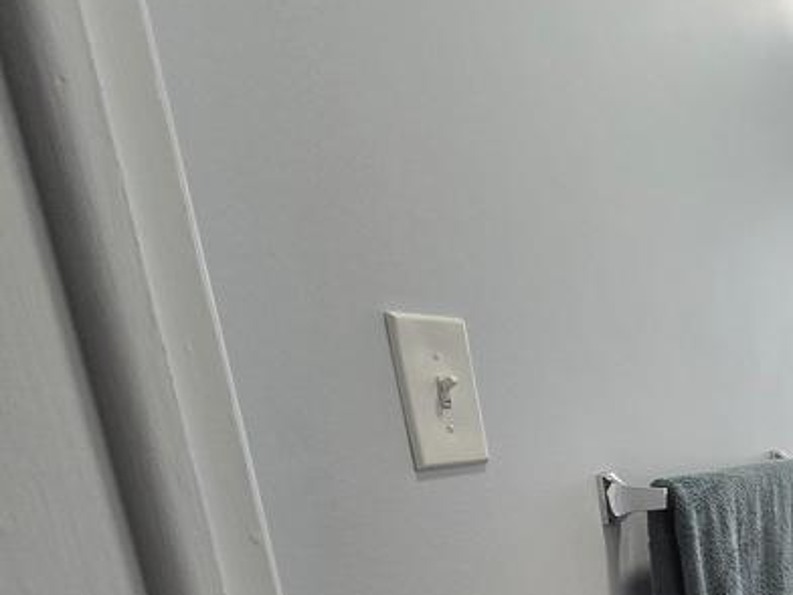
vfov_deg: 36.5
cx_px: 971
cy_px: 625
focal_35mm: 34
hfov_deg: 38.4
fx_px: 779
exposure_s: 1/60
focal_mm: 2.2
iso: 80
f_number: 2.2
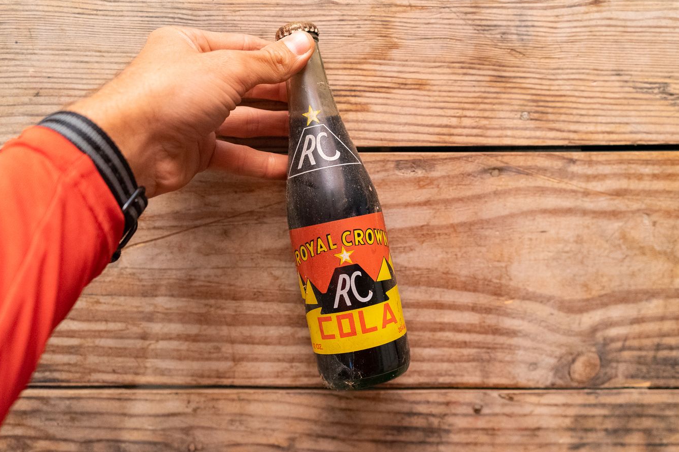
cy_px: 245
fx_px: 585
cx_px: 366
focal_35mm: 31
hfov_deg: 60.2
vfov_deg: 42.3
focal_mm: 28
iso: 3200
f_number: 3.5
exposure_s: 1/60
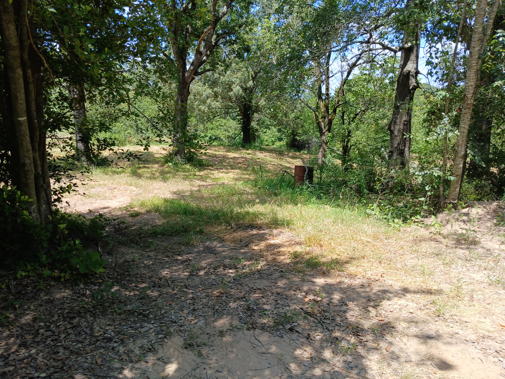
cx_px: 252
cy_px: 190
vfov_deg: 53.1
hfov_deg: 67.3
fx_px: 379
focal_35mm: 26
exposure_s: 1/182
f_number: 1.8
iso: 20
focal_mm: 3.98
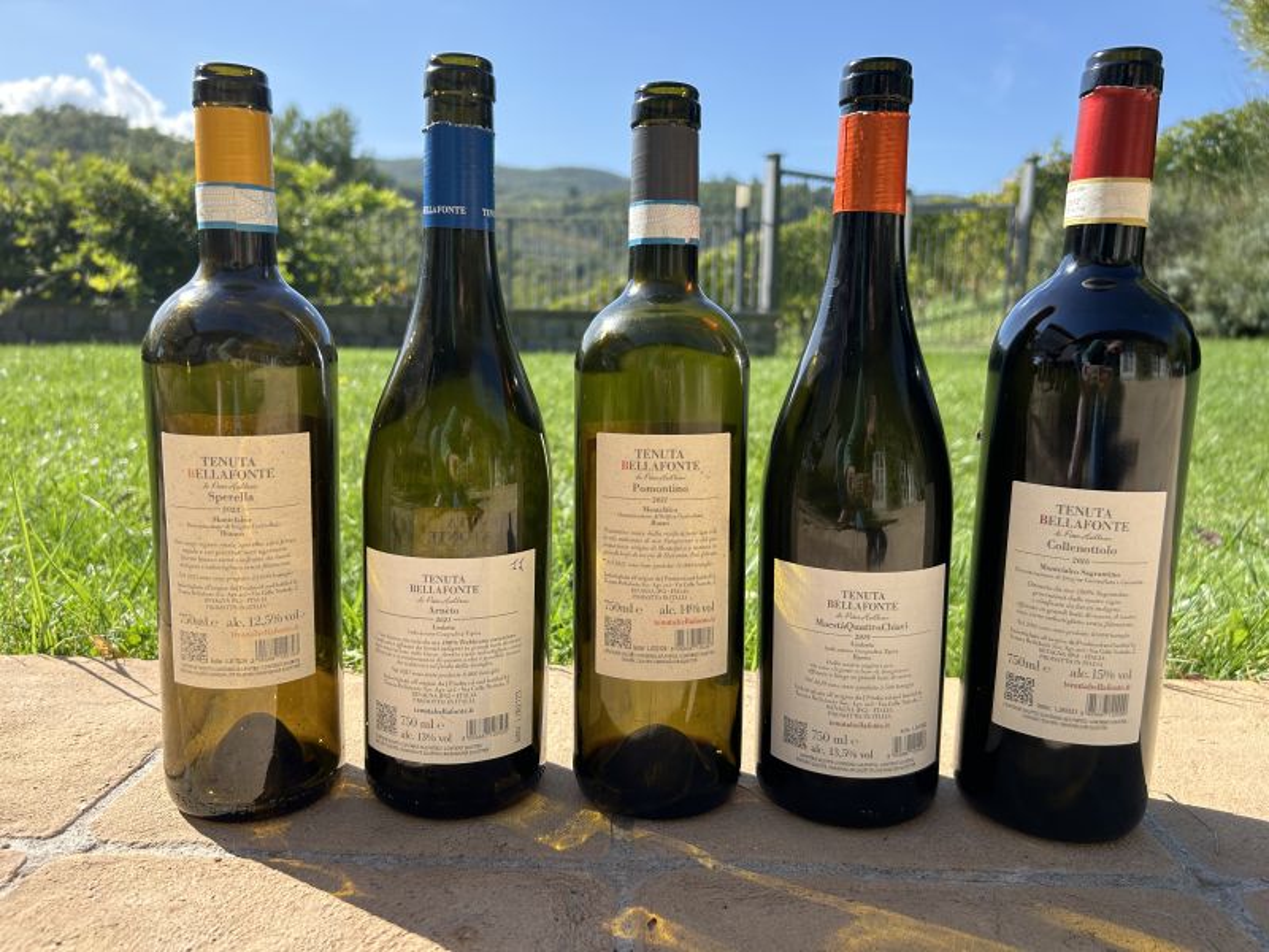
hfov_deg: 67.3
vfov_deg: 53.1
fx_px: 953
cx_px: 634
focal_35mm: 26
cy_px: 476
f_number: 1.5
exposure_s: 1/1724
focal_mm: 5.7
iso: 50
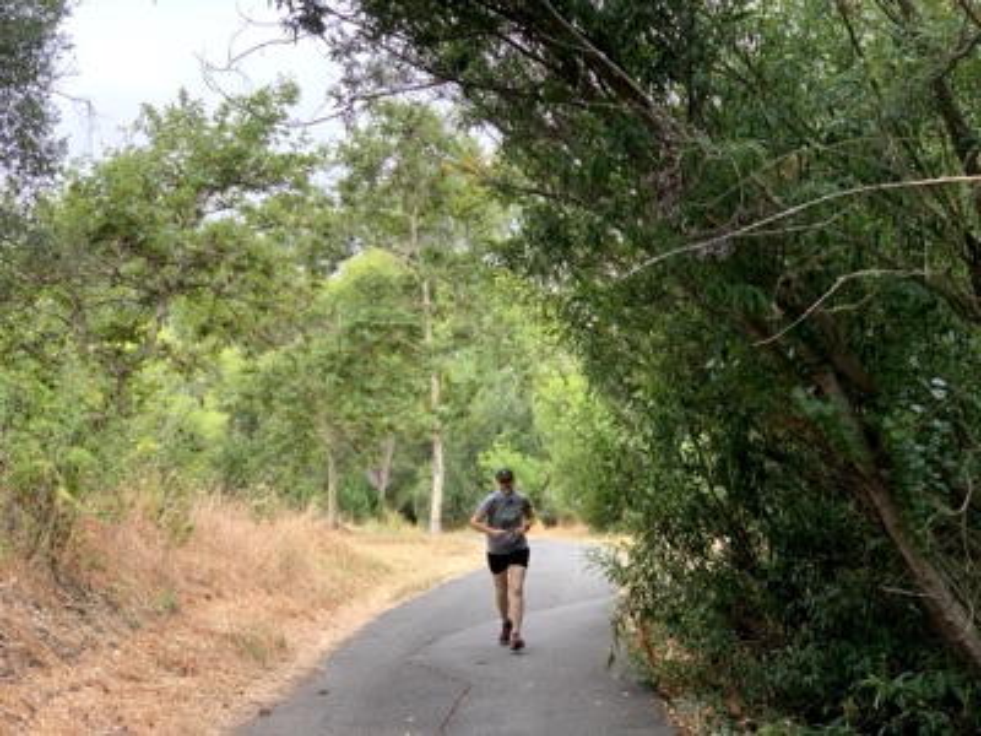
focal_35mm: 52
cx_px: 490
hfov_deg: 36.8
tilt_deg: +7.0
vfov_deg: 28.0
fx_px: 1474
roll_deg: +1.8
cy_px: 368
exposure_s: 1/94
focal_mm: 6
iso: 16
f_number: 2.4
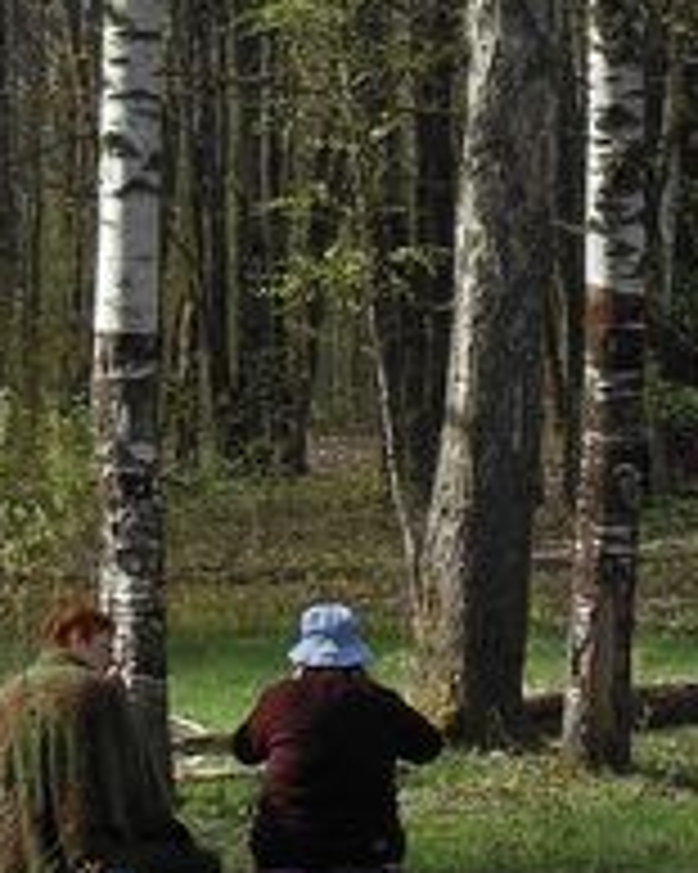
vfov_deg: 5.6
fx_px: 8890
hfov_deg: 4.5
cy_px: 0
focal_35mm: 344
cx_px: 101
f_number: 4.4
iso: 80
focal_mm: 13.6
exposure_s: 1/200
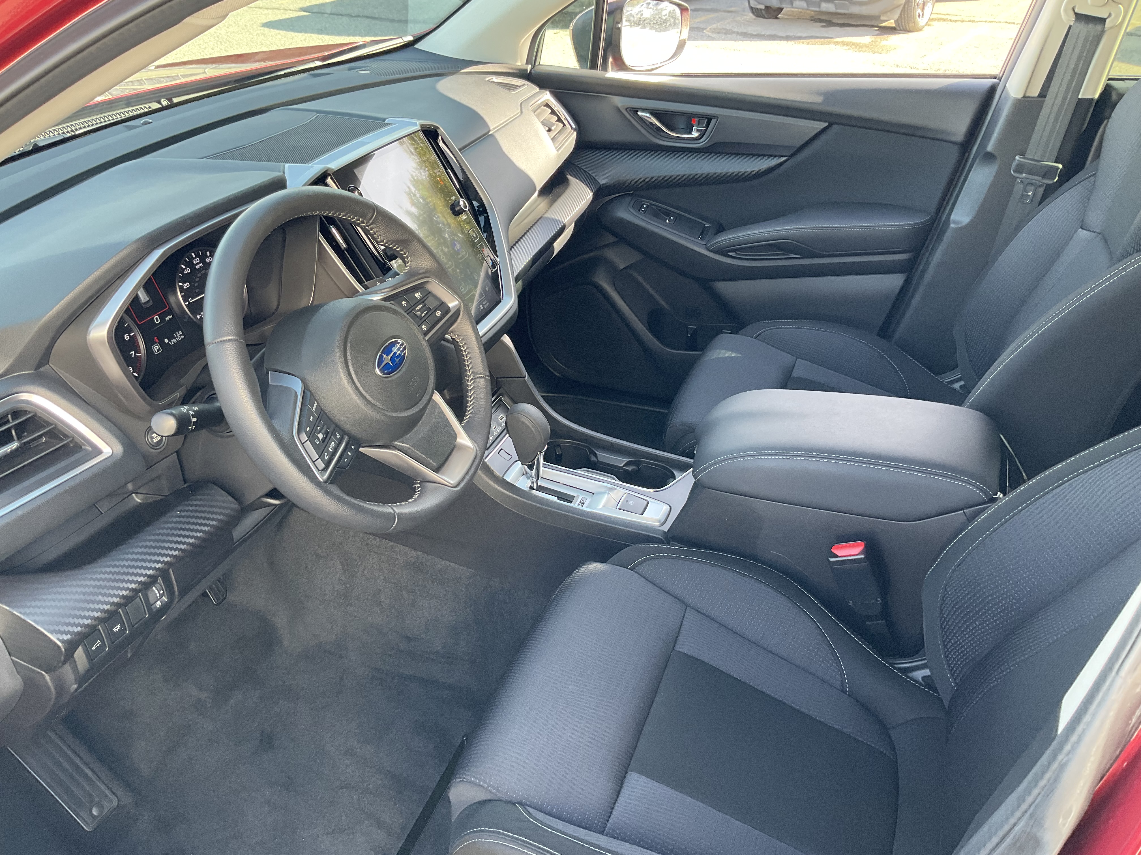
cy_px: 428
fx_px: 956
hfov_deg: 61.7
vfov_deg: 48.2
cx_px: 570
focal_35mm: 29
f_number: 1.8
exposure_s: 1/101
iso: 64
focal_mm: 3
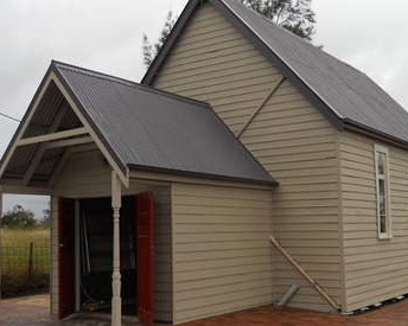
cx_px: 253
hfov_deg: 37.8
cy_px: 161
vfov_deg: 30.8
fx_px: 592
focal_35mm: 49
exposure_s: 1/500
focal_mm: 4.9
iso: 80
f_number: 3.2
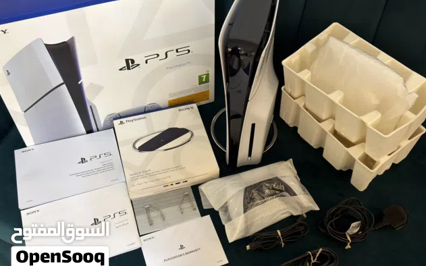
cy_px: 124
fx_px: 499
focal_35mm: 43
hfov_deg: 46.2
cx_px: 211
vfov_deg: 29.8
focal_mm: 6.76
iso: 200
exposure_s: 1/33
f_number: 1.78
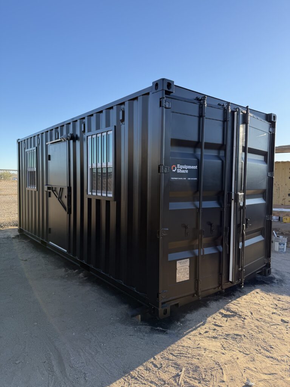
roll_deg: -1.6
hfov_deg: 56.8
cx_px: 145
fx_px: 268
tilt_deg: -2.6
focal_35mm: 24
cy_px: 194
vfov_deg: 71.6
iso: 80
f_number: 1.78
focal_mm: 6.76
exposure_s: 1/1727
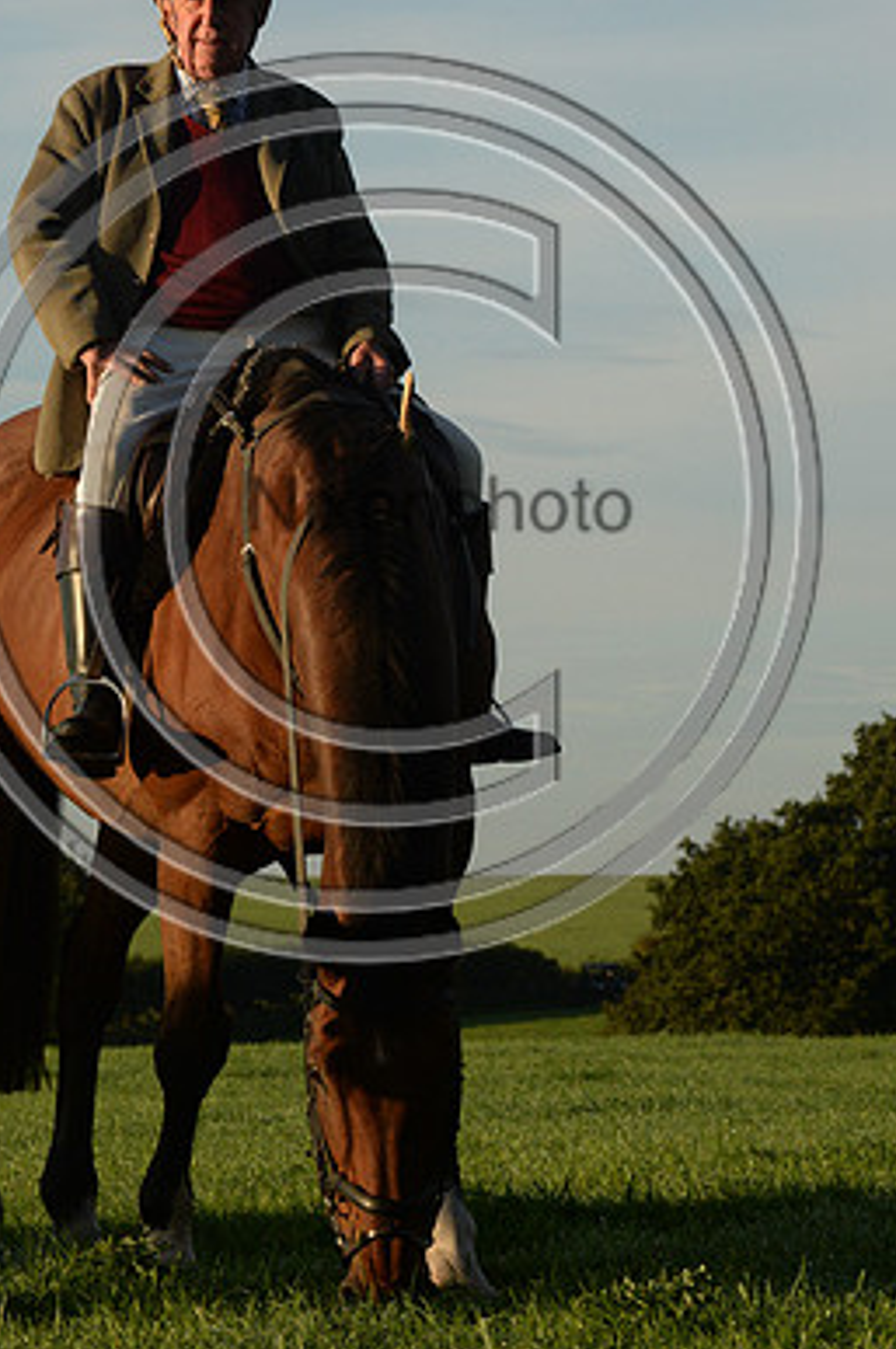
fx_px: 6738
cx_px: 314
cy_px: 450
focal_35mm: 180
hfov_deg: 7.6
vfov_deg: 11.4
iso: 1600
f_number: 11
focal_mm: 120
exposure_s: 1/1000
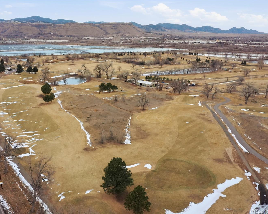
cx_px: 120
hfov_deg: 55.6
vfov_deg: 45.8
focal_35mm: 32
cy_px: 107
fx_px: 254
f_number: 7.1
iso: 800
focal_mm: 10.3
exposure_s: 1/800
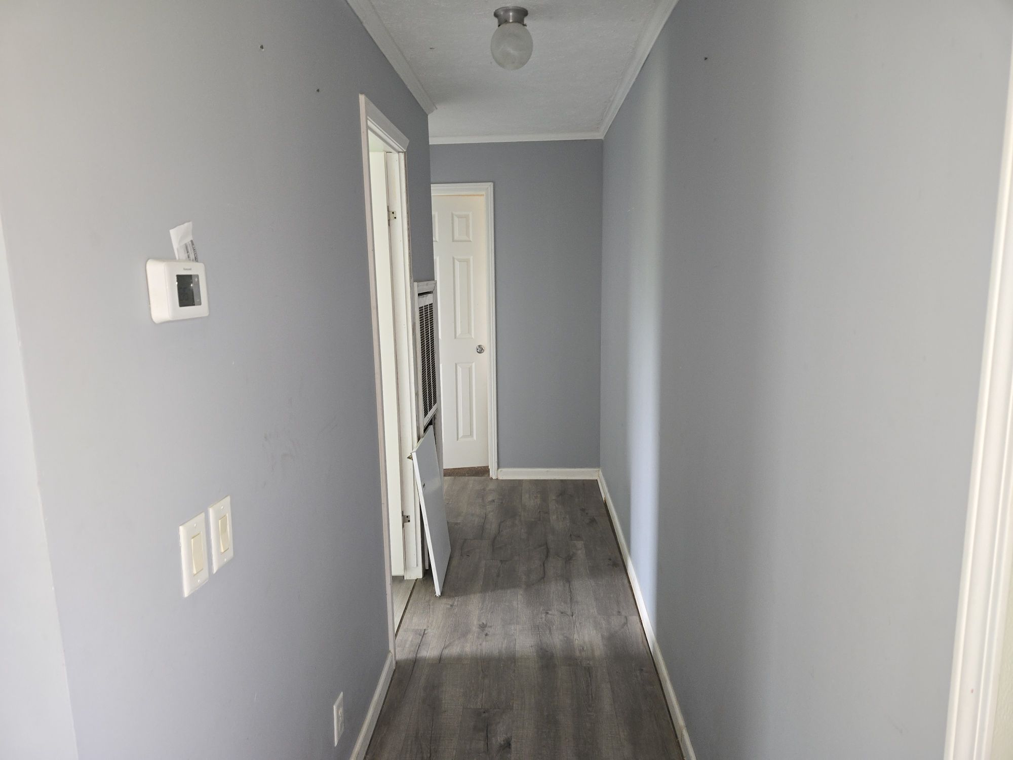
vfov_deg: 58.9
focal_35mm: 23
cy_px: 380
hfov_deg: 73.9
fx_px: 673
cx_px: 506
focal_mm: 5.4
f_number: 1.8
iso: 100
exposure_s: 1/24
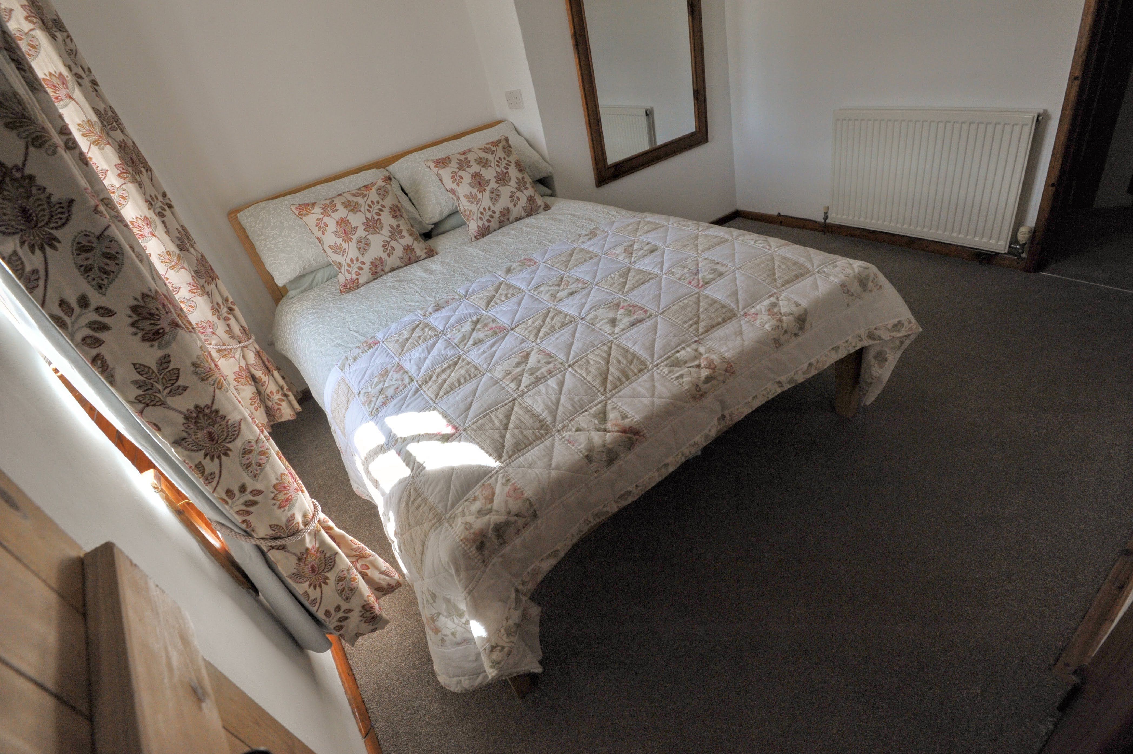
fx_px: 503
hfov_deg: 96.8
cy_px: 377
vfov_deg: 73.7
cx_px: 566
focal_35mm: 16
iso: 1600
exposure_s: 1/320
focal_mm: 16
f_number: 9
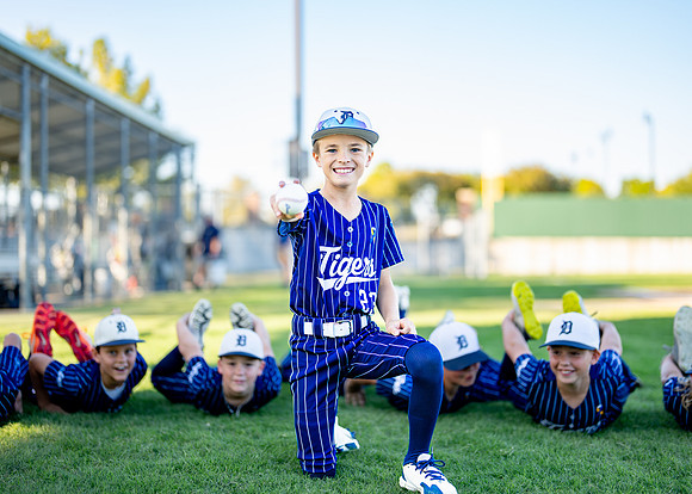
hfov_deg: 34.2
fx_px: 1124
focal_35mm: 57
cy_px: 227
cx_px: 345
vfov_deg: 24.8
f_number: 1.2
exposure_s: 1/1250
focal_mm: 50
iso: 100
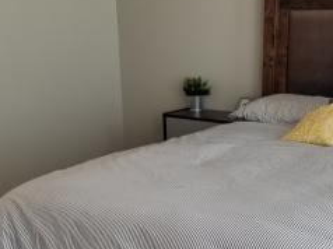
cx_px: 224
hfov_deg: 27.6
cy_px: 248
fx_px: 673
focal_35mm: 70
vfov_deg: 20.3
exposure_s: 1/50
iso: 64
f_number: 1.7
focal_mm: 4.25
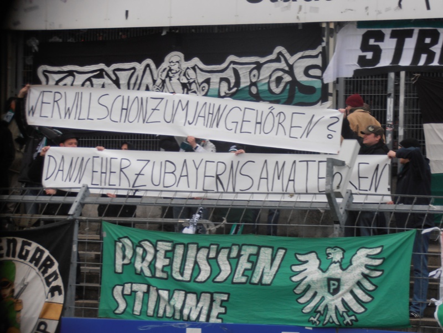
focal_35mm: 138
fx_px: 1766
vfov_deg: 10.7
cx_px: 222
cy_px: 166
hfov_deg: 14.3
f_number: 5.8
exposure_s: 1/80
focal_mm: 24.39
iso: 80
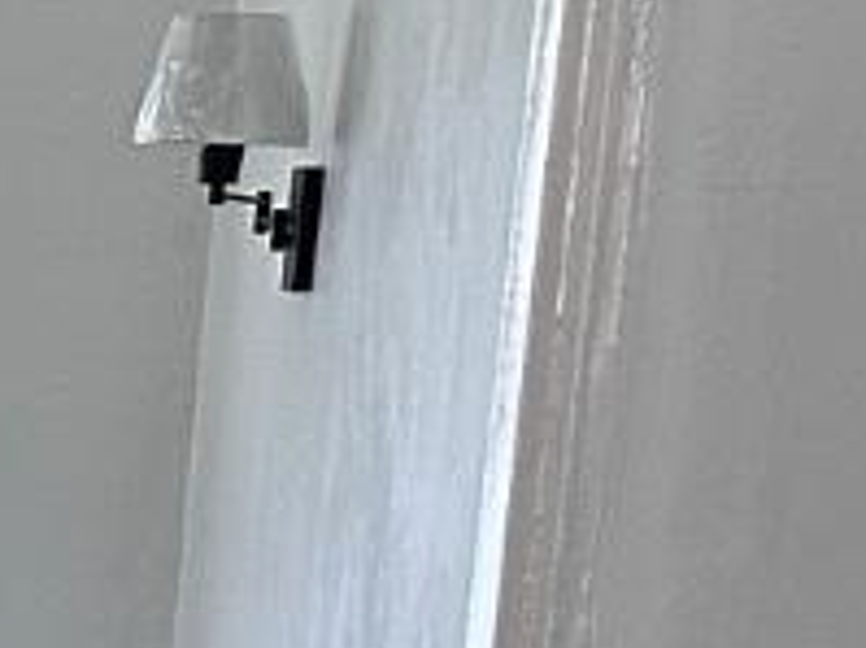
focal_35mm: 181
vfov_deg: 8.1
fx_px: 4525
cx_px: -2376
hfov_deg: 7.9
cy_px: 694
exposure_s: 1/77
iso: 250
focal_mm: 6.86
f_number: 1.78
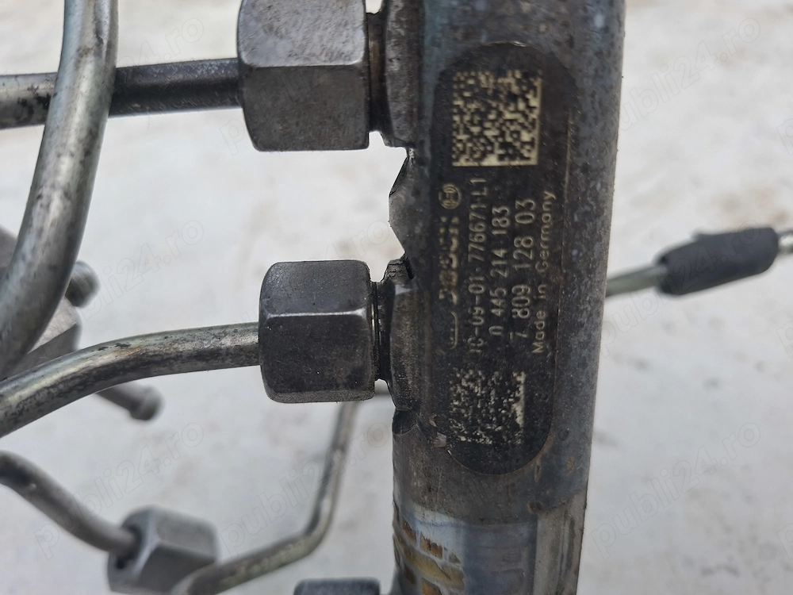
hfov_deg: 73.9
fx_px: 527
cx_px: 396
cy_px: 298
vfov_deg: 58.9
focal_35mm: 23
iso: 50
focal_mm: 5.54
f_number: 1.8
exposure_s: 1/100
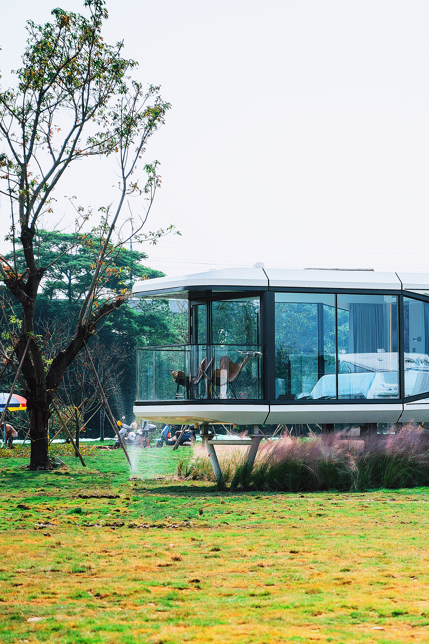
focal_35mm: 106
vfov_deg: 19.3
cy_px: 322
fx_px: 1895
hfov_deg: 12.8
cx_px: 404
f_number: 4
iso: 200
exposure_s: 1/8000
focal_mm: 70
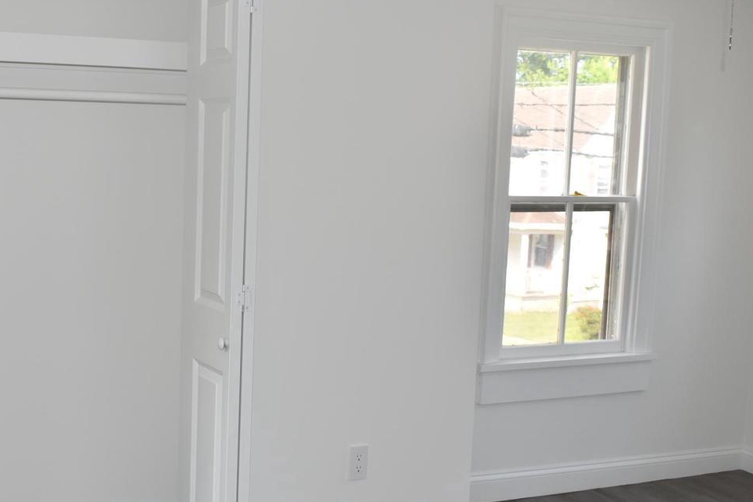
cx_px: 216
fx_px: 1082
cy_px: 259
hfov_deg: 37.7
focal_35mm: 52
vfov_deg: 26.1
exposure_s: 1/125
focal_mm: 23
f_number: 5.6
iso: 200
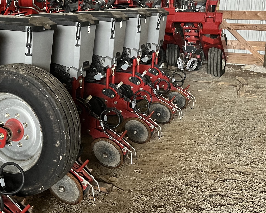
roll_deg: -0.2
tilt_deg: -11.6
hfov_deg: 33.3
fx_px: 425
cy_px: 76
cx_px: 37
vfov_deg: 28.0
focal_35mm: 54
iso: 640
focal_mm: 5.1
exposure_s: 1/30
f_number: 1.6
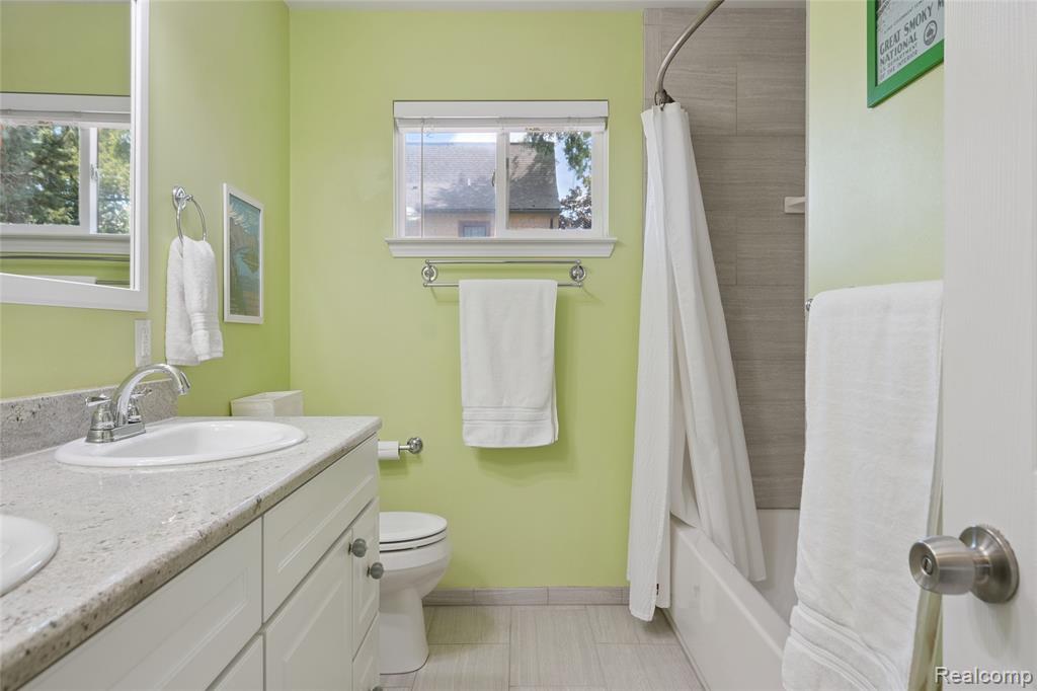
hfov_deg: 78.6
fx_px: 633
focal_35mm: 22
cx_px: 518
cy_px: 346
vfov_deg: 57.2
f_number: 8
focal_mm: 15
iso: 500
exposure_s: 1/80
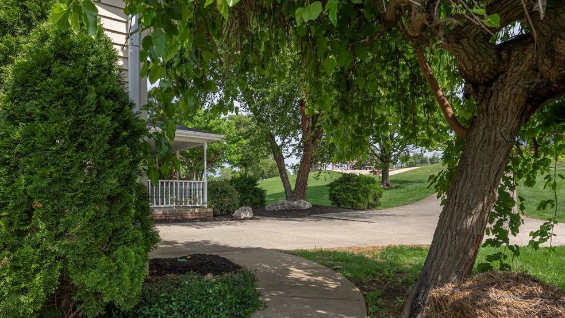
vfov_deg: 46.4
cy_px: 196
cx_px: 272
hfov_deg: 75.0
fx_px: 368
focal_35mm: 25
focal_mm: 22.5
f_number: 11
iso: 1000
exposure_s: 1/640
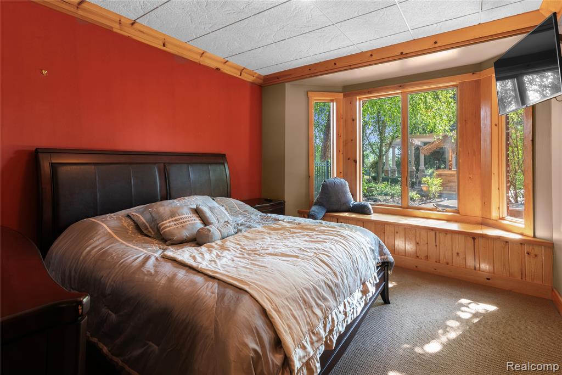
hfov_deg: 96.7
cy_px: 188
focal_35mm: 16
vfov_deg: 73.8
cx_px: 281
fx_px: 250
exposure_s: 2.5
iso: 100
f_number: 11
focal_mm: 16
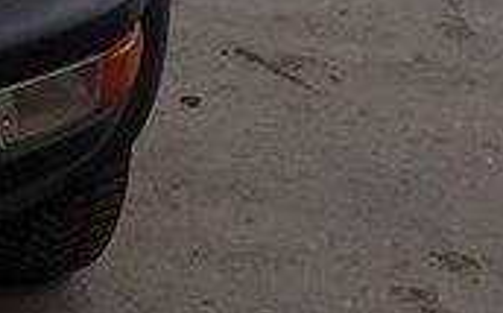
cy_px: -107
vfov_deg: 11.5
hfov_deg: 15.8
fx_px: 1506
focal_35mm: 110
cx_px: -442
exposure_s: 1/1404
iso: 40
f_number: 1.7
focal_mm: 3.71
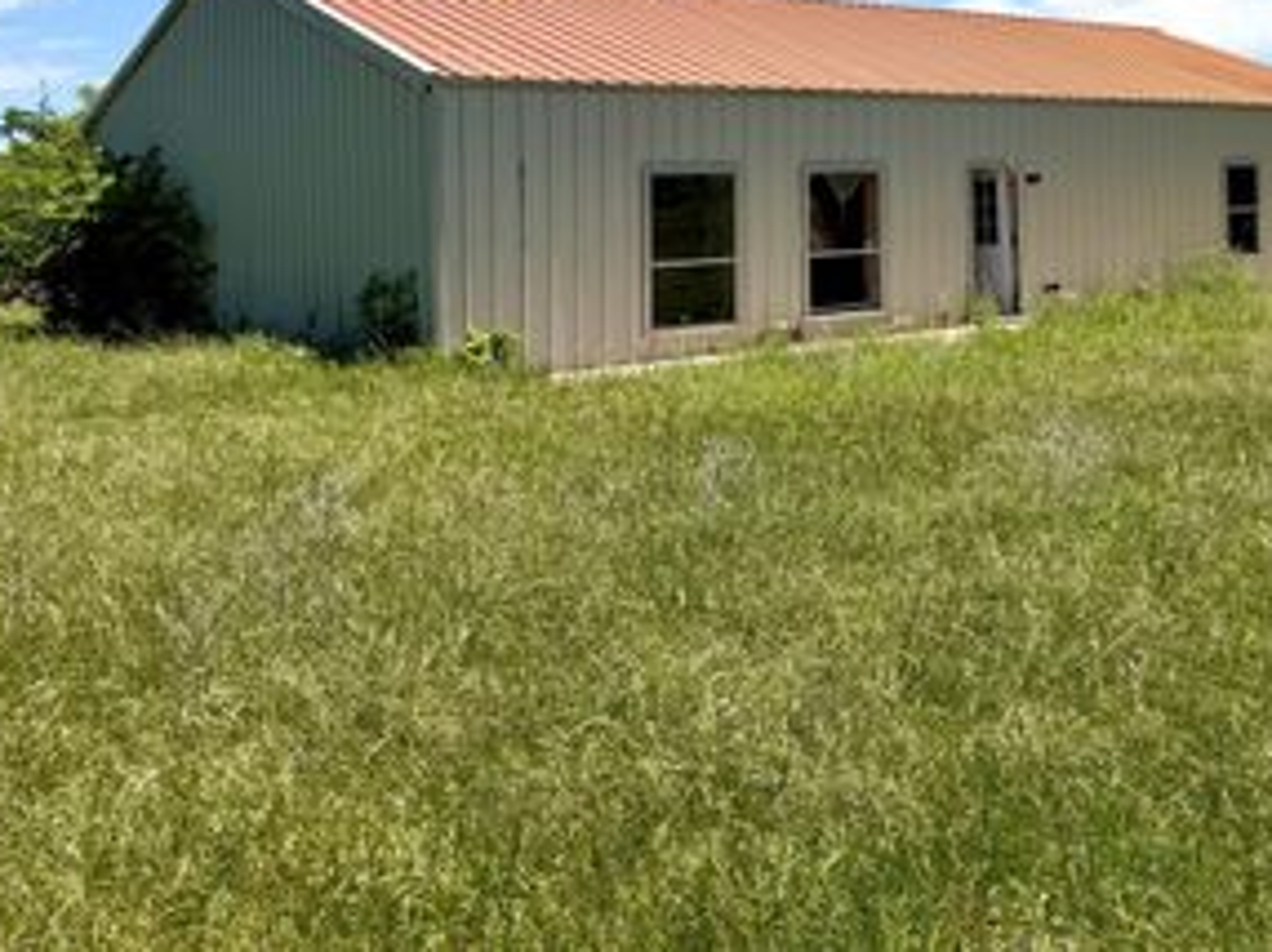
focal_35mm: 42
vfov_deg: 32.9
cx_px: 1045
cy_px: 131
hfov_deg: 42.5
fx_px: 1542
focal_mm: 6.76
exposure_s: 1/5319
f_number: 1.78
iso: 80
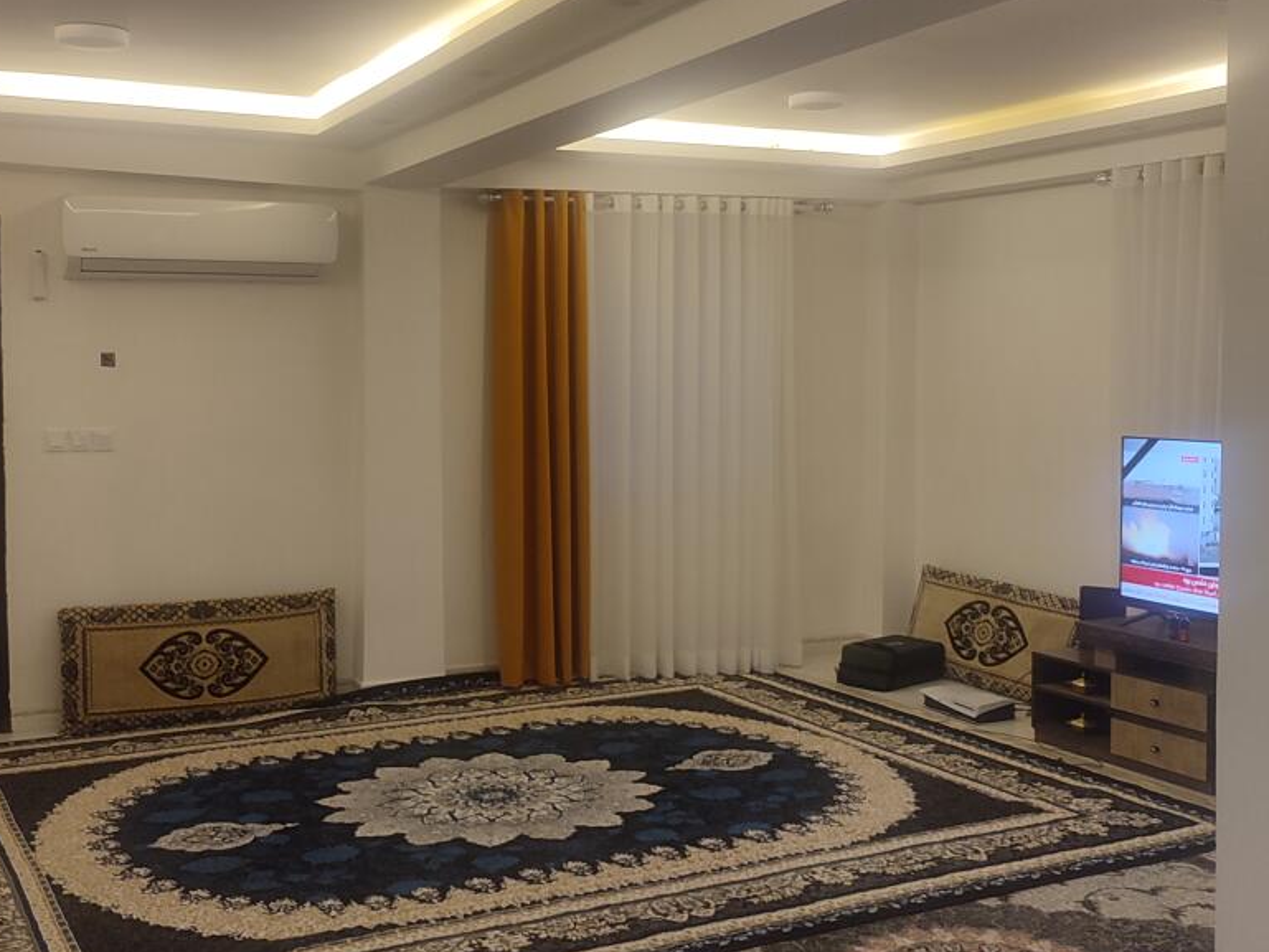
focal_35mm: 39
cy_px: 426
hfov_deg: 47.7
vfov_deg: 36.8
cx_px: 533
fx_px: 1430
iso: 245
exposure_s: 1/25
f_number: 1.9
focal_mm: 6.04
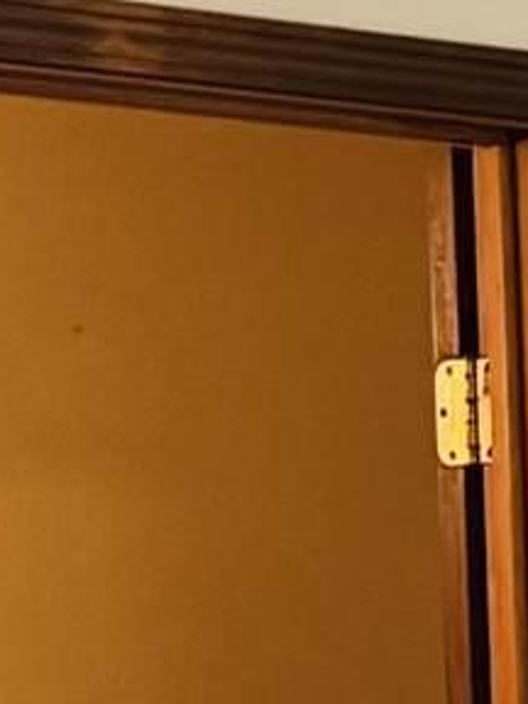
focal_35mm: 256
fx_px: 5206
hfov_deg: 4.5
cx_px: 3019
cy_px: 1330
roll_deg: -0.6
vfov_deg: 7.5
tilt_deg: -6.4
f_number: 1.78
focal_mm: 6.76
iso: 160
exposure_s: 1/60
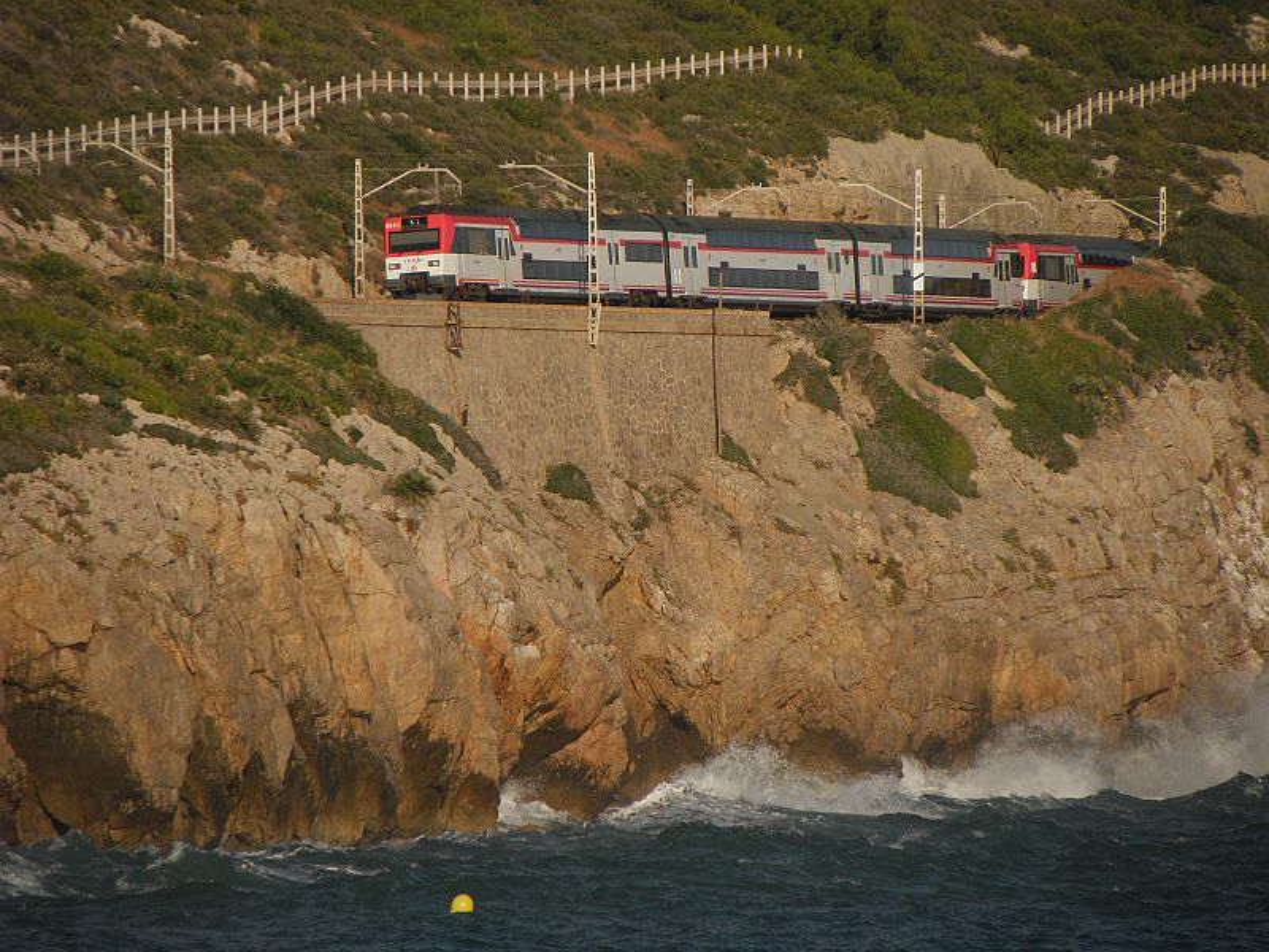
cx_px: 634
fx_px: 20126
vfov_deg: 2.7
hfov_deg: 3.6
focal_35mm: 549
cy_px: 476
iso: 100
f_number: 5.6
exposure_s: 1/1000
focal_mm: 97.84
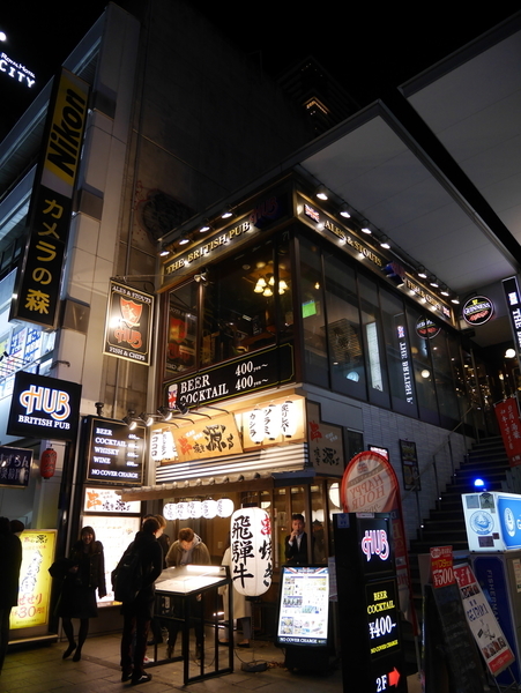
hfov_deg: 56.9
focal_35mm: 24
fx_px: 481
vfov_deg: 71.6
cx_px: 260
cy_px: 346
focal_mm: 12
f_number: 3.5
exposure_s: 1/60
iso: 800
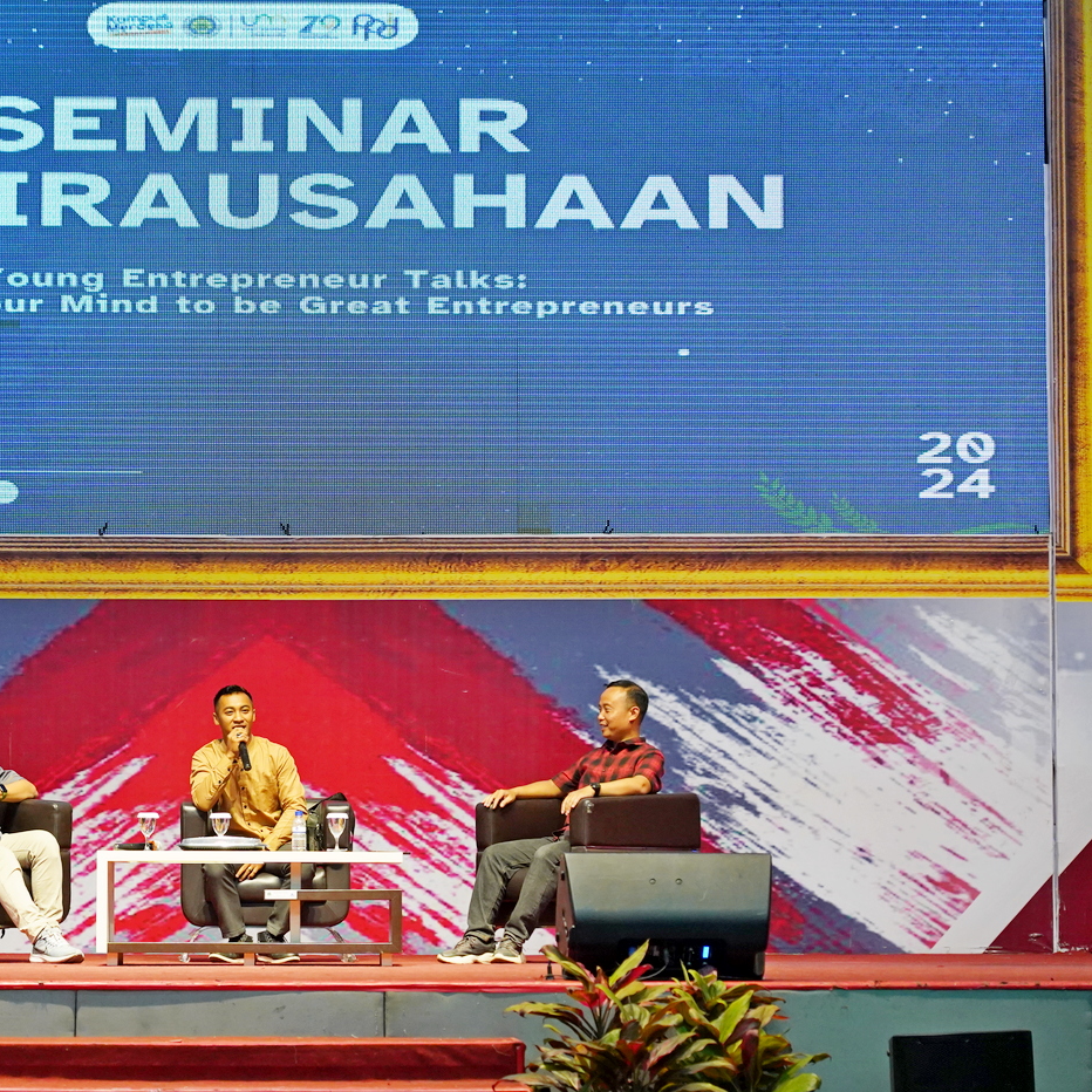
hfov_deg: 16.0
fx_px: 3855
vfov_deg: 16.1
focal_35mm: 108
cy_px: 585
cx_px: 239
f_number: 4
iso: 3200
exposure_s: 1/160
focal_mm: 79
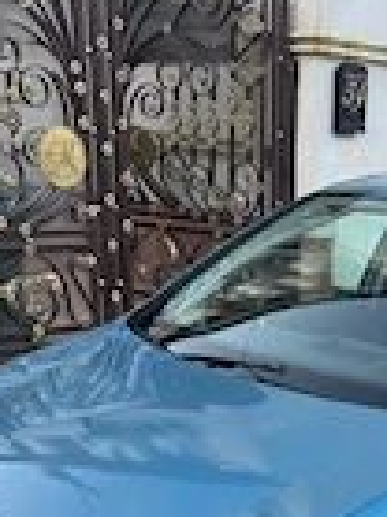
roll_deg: -4.8
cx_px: 391
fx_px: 1030
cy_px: 636
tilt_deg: -25.3
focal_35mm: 69
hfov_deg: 20.6
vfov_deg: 25.1
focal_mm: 6.76
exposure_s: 1/121
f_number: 1.78
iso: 80
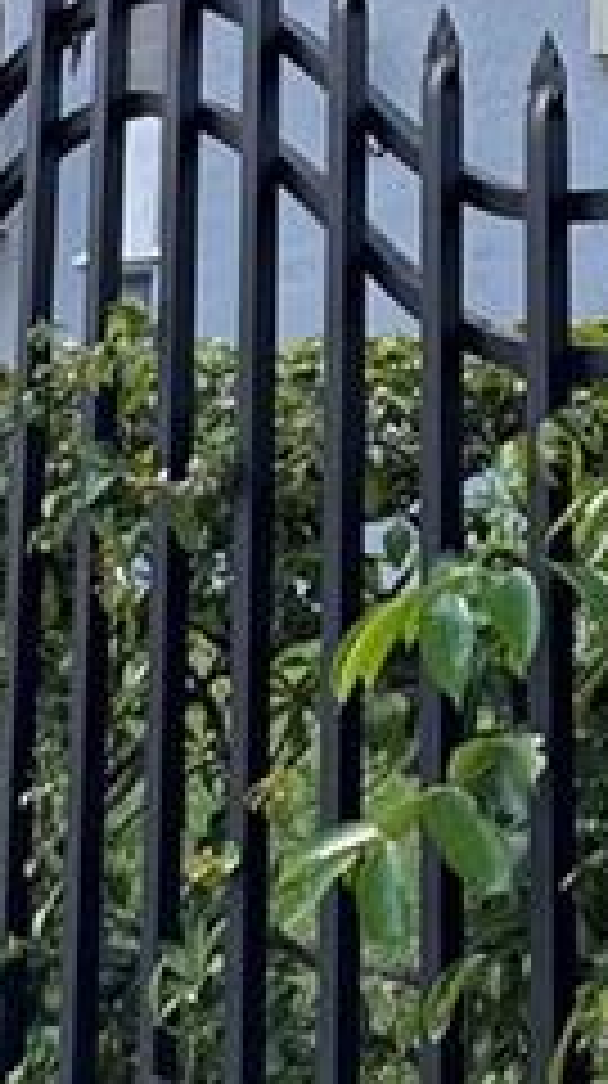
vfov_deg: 26.1
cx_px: 685
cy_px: -58
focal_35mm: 76
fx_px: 2185
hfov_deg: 15.4
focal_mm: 2.22
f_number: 2.2
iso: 40
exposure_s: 1/99
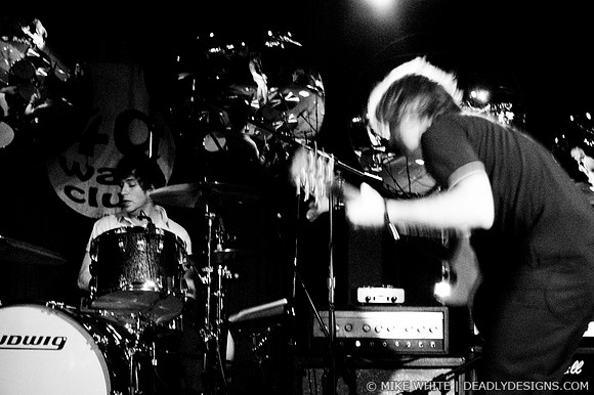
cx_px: 297
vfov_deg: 25.7
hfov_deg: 37.9
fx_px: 866
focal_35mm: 52
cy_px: 198
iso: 800
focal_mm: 35
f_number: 2.8
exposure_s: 1/20
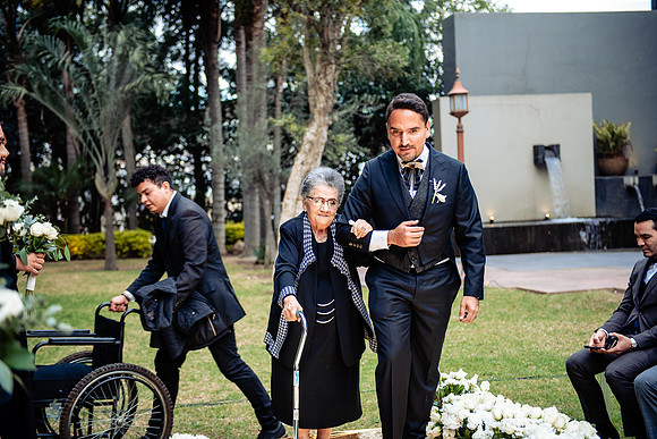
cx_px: 328
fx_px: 1004
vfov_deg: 24.6
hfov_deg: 36.2
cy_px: 220
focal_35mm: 55
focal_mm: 55
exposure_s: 1/160
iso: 320
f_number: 2.8
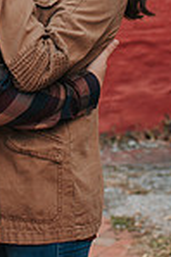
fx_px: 1207
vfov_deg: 11.8
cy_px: -80
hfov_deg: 8.1
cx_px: -14
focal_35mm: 169
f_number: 2.8
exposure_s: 1/500
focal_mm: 35
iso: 280
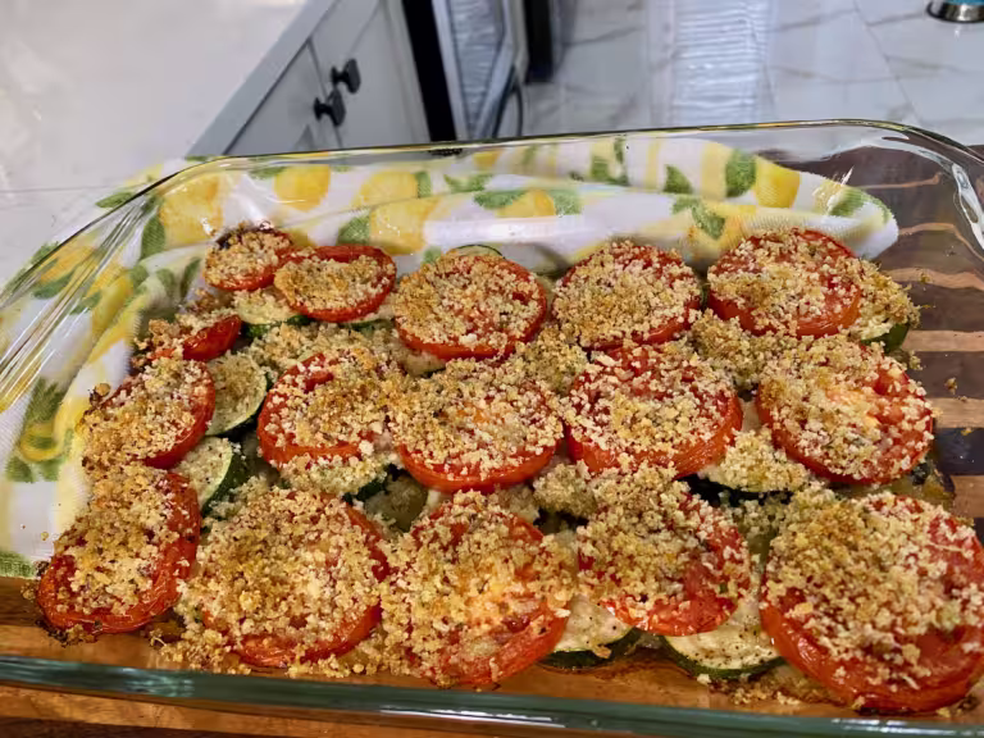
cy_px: 369
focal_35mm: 26
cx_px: 492
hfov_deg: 67.3
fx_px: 739
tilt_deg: -43.9
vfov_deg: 53.1
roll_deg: +10.4
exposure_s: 1/60
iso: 200
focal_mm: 4.25
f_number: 1.8
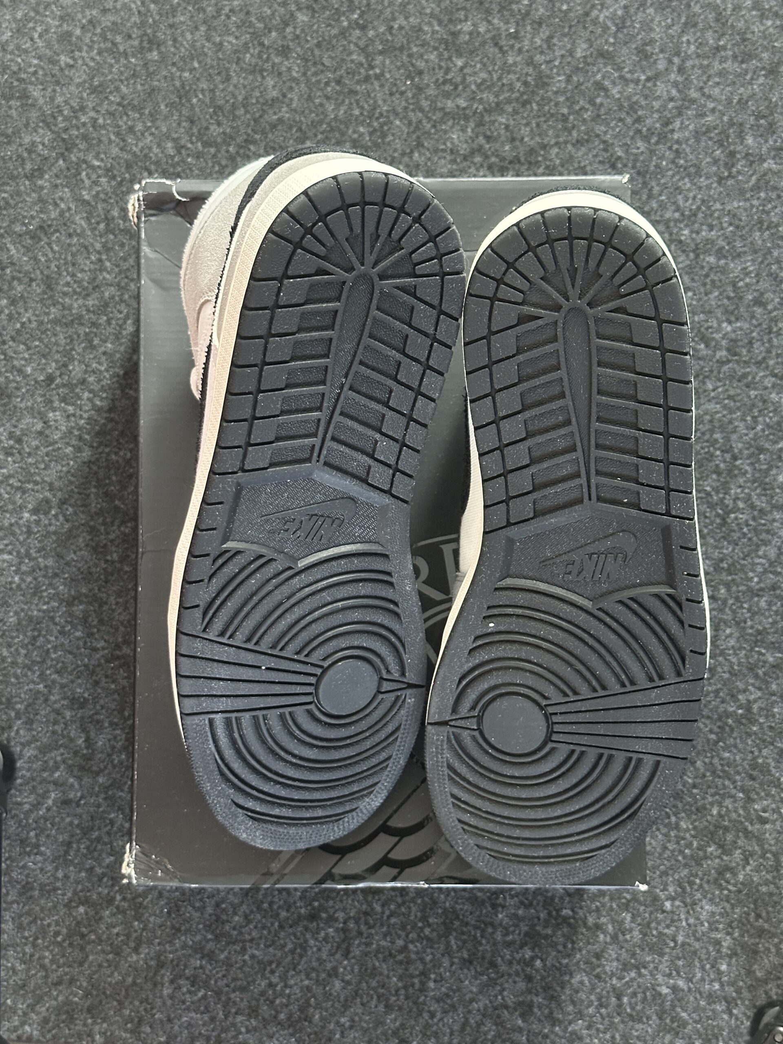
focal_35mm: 48
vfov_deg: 39.7
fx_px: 1448
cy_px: 522
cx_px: 392
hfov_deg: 30.3
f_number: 1.78
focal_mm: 6.86
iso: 640
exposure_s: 1/25
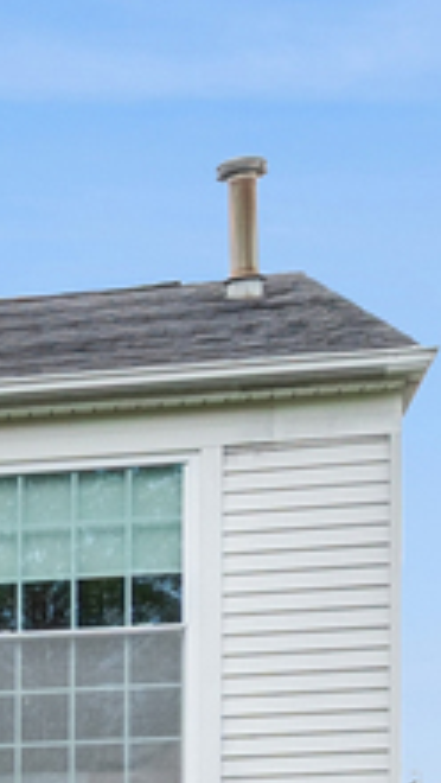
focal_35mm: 139
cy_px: 1303
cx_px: -1049
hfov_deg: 7.3
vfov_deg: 14.1
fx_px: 2885
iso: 250
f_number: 8
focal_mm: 12
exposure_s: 1/100
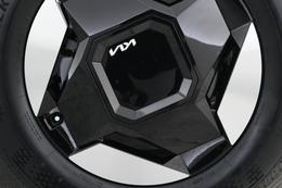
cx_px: 146
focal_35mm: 69
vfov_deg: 19.7
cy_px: 66
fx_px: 540
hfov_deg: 29.3
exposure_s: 1/160
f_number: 2.8
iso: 4000
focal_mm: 28
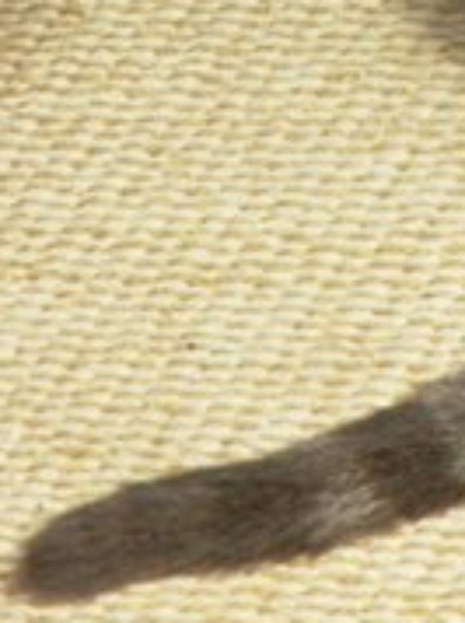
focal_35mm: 684
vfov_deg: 2.9
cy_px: -476
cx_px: 710
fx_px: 12280
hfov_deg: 2.2
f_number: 5
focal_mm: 31.4
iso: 50
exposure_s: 1/98.7
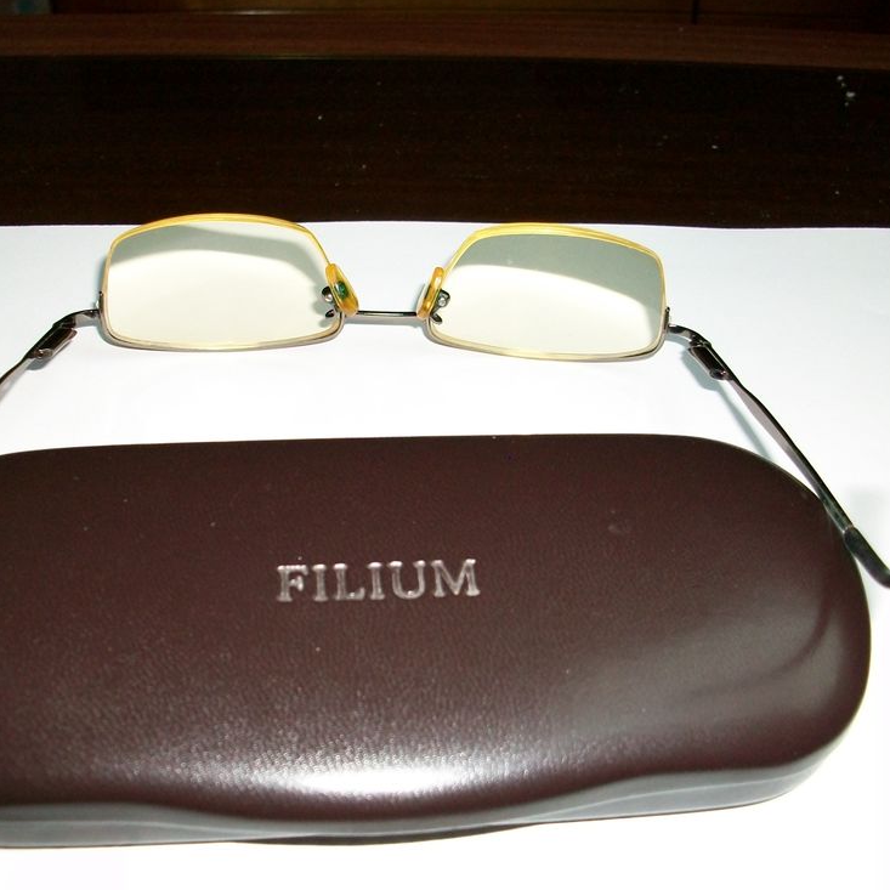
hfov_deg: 40.9
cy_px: 442
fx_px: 1193
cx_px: 408
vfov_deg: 40.9
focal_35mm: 41
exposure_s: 1/60
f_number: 2.8
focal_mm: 5.7
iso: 120
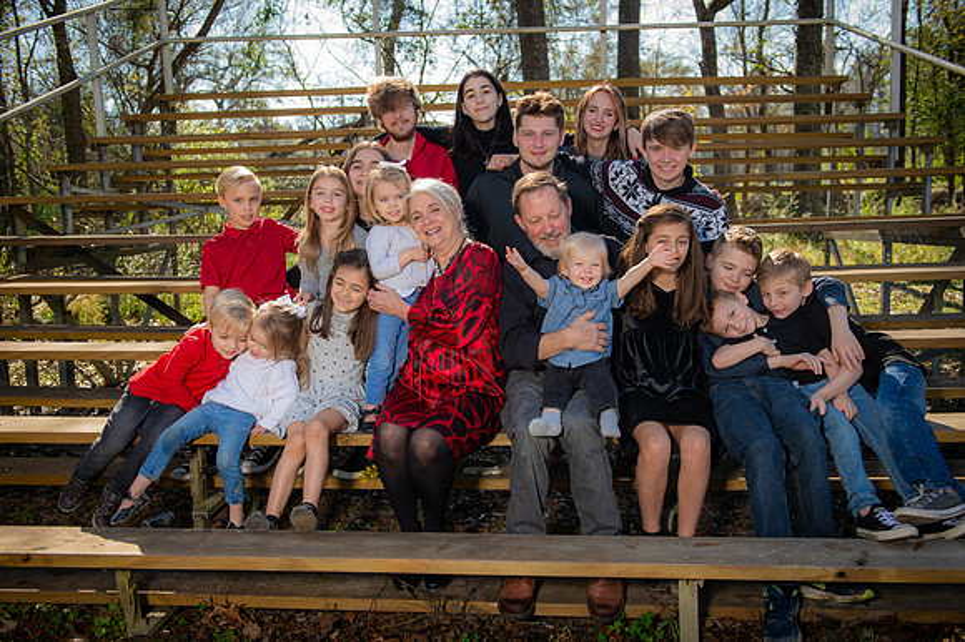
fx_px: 946
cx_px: 482
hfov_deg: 54.1
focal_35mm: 35
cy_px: 321
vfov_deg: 37.5
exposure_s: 1/250
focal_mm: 34
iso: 50
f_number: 4
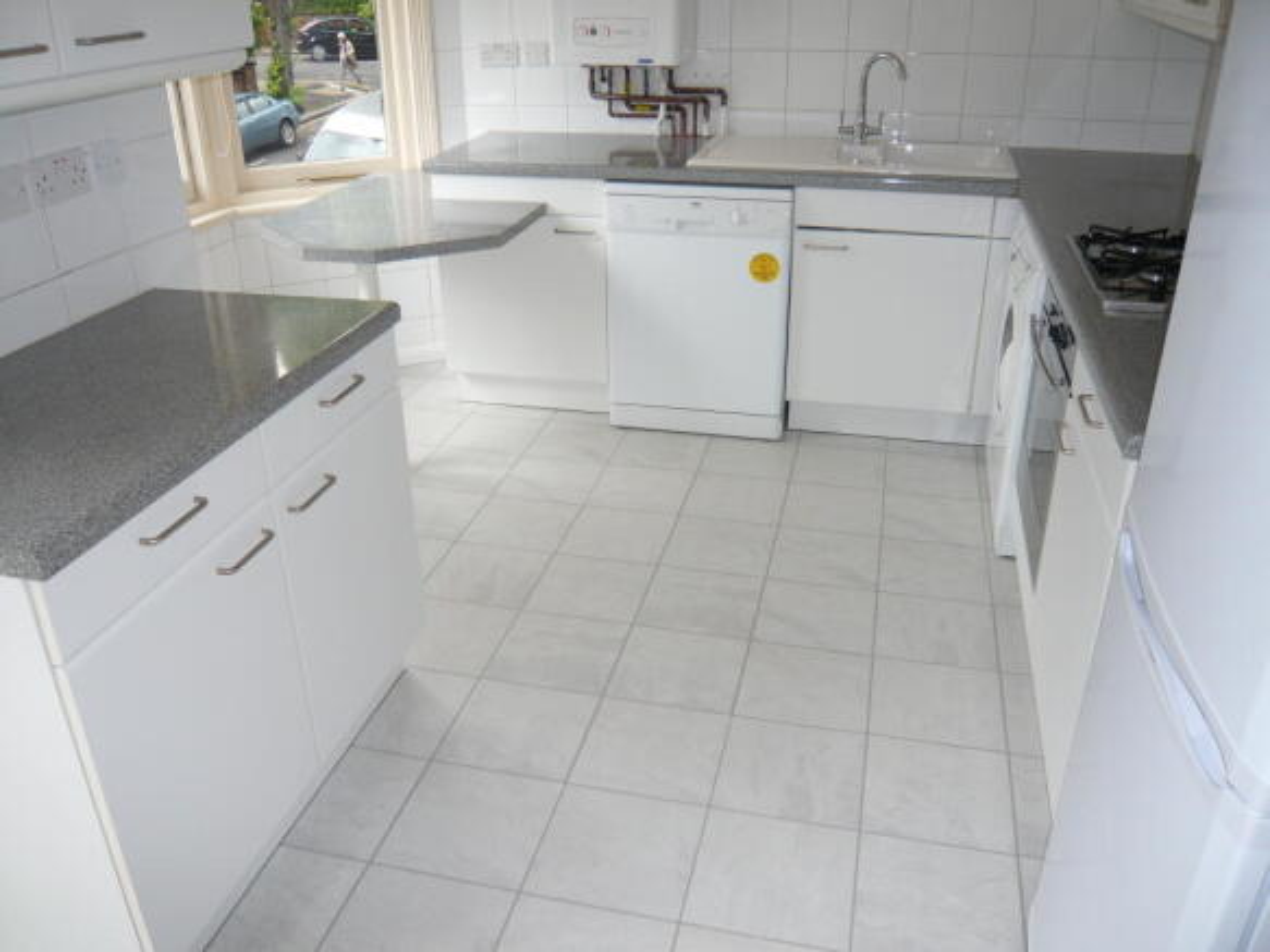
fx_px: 1027
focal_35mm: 28
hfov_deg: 63.5
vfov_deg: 49.7
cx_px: 635
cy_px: 476
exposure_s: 1/125
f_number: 2.8
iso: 100
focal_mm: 4.6
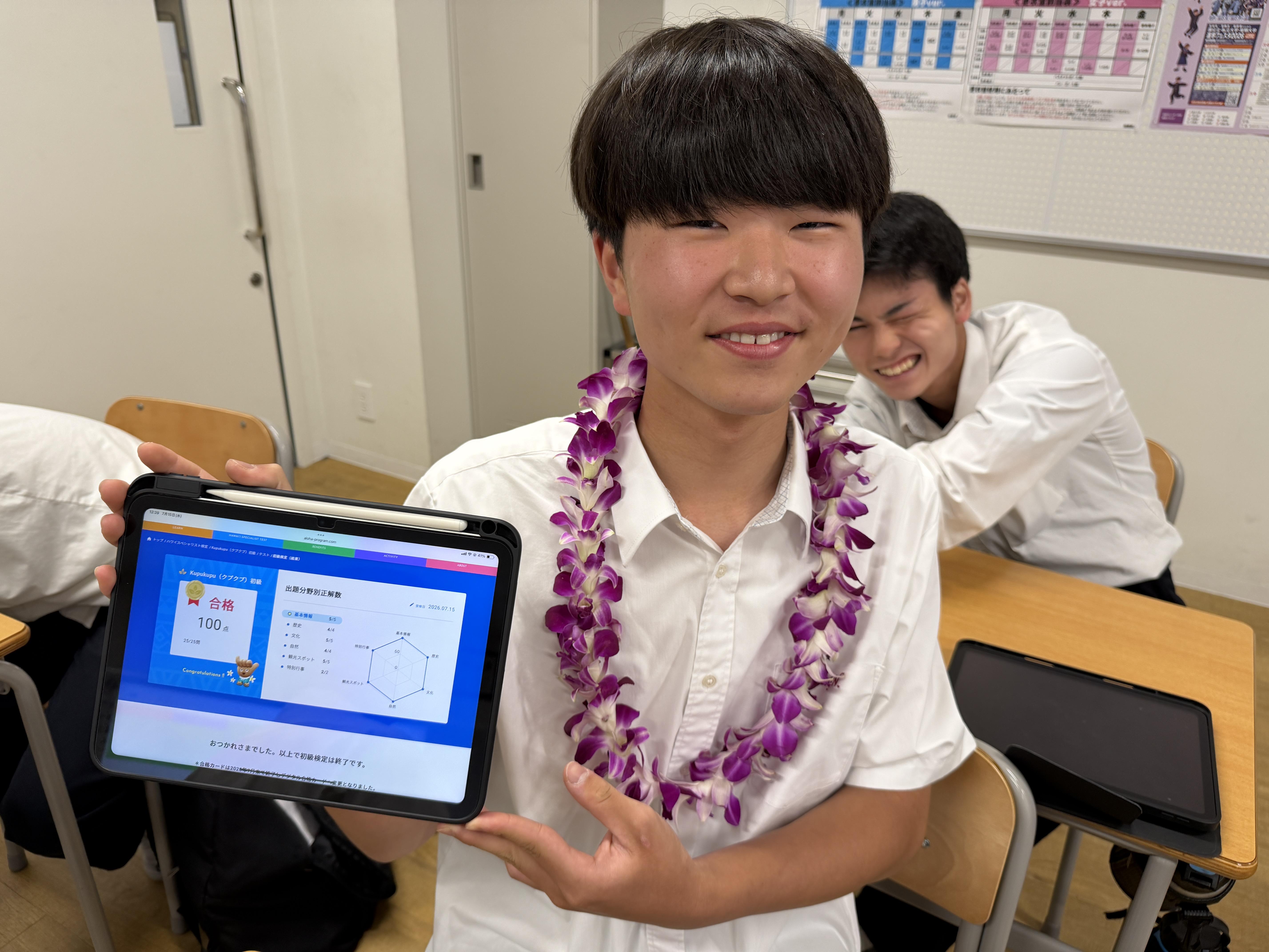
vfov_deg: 56.8
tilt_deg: -27.8
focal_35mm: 24
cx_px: 634
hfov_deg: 71.6
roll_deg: -1.1
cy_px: 476
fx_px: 880
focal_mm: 6.76
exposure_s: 1/121
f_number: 1.78
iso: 160
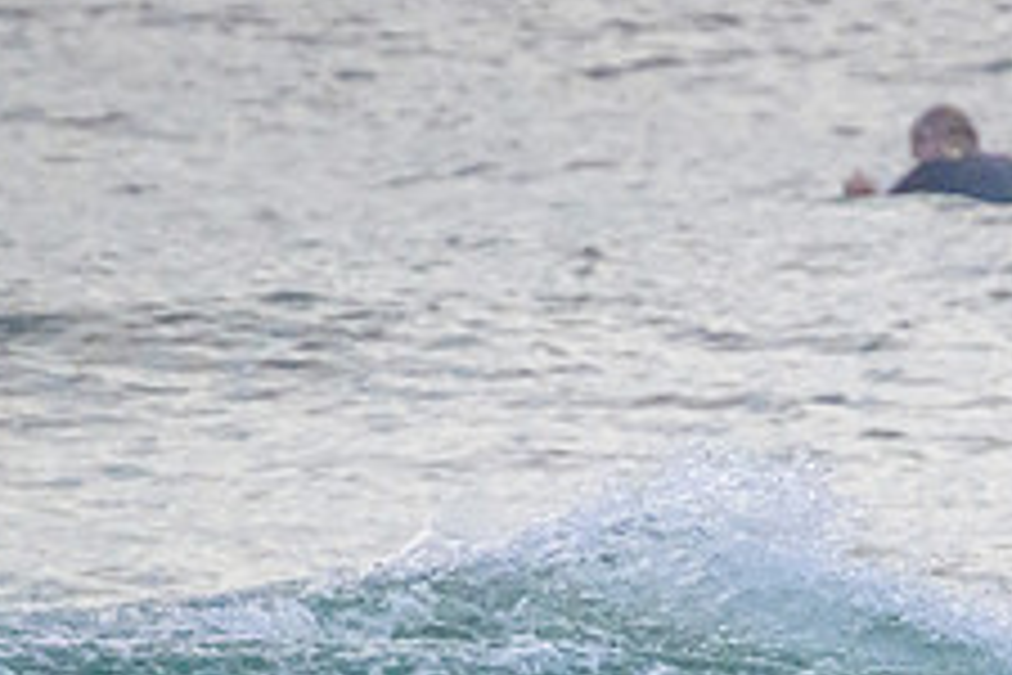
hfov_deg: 1.0
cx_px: 1169
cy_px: 808
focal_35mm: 2060
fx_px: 57904
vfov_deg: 0.7
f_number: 11
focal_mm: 800
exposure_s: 1/2000
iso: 11400
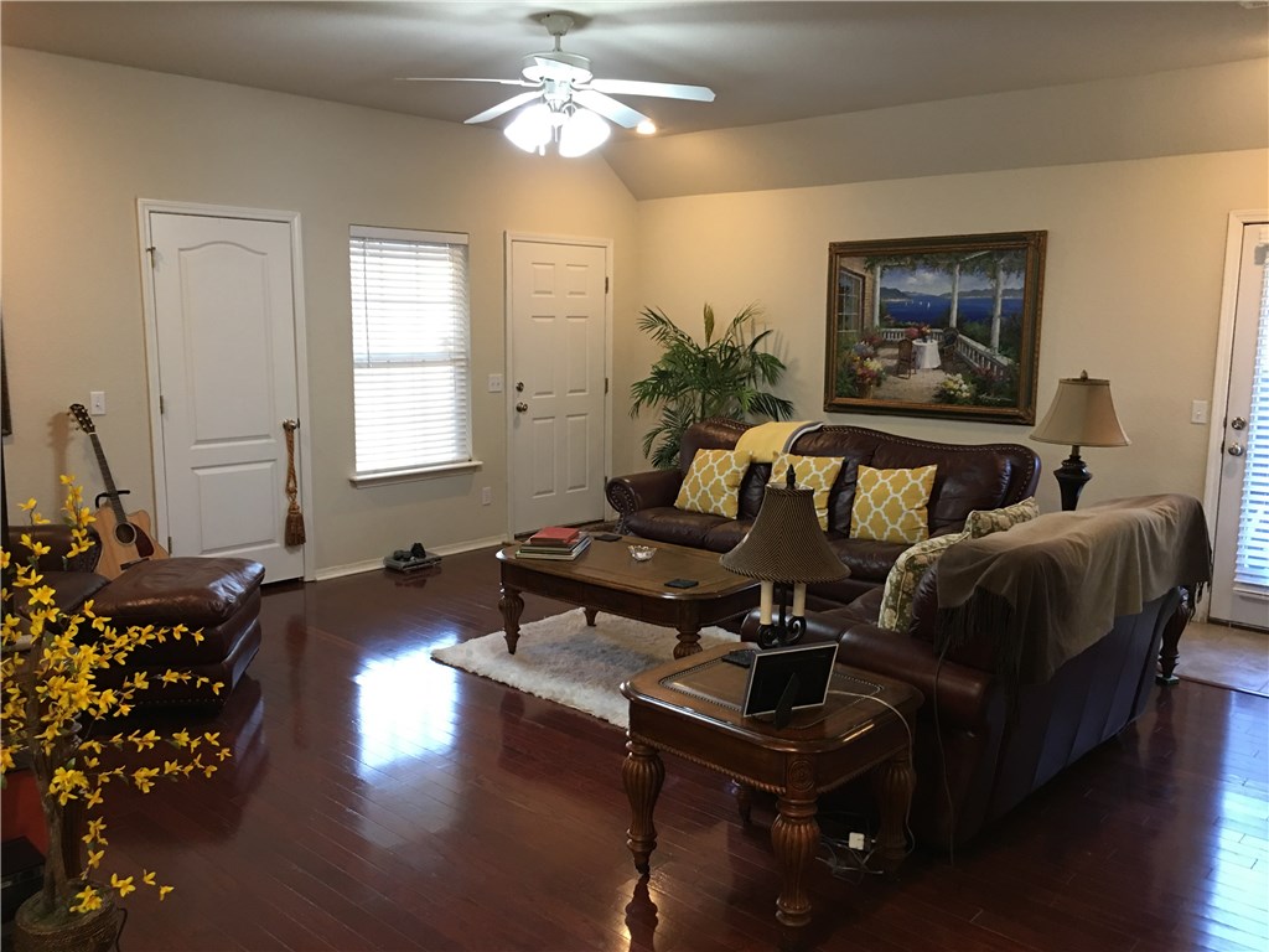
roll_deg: -1.5
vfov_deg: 48.2
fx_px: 1063
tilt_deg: -7.6
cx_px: 634
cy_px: 476
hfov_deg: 61.7
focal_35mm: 29
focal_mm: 4.15
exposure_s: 1/15
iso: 64
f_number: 2.2
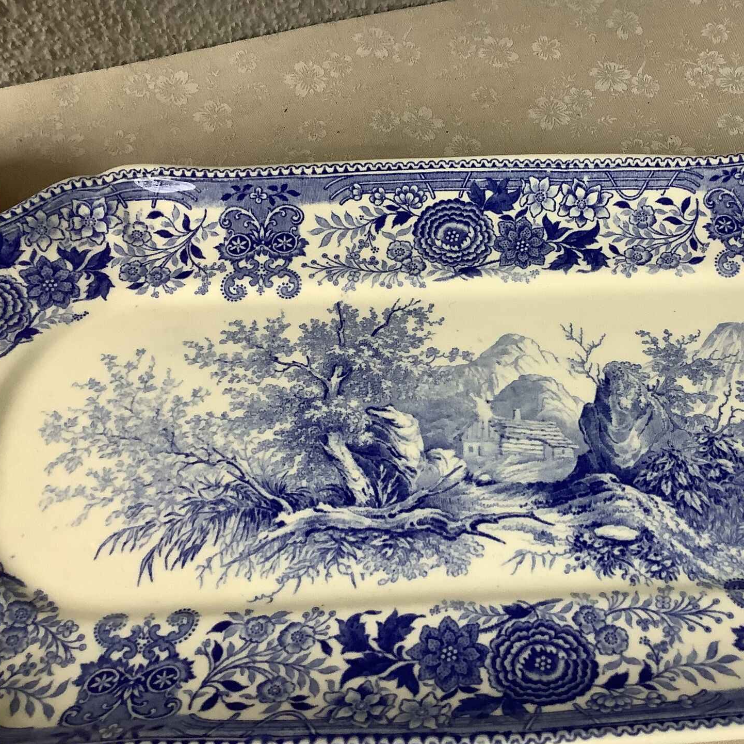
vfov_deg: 43.9
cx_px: 500
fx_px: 924
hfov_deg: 43.2
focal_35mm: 38
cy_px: 377
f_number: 2.4
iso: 100
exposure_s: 1/60
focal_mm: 3.3
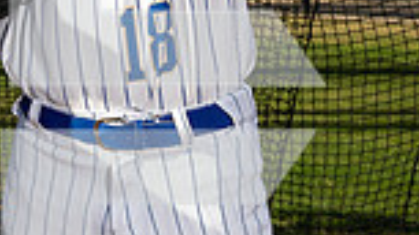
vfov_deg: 8.6
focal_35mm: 139
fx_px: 1544
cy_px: -56
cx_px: -372
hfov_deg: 13.6
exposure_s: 1/250
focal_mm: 35
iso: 64
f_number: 7.1
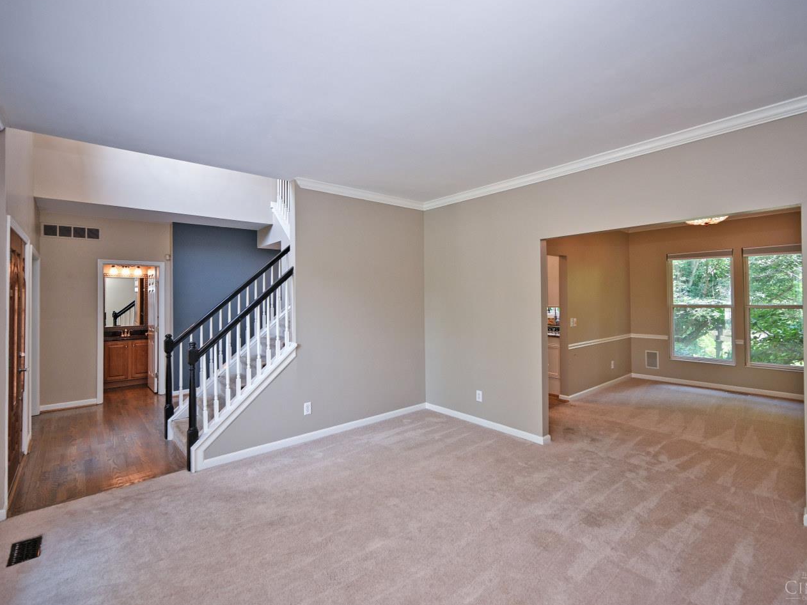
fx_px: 373
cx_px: 404
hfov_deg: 94.5
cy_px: 290
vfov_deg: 78.0
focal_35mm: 16
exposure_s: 1/60
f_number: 4
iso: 280
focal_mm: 14
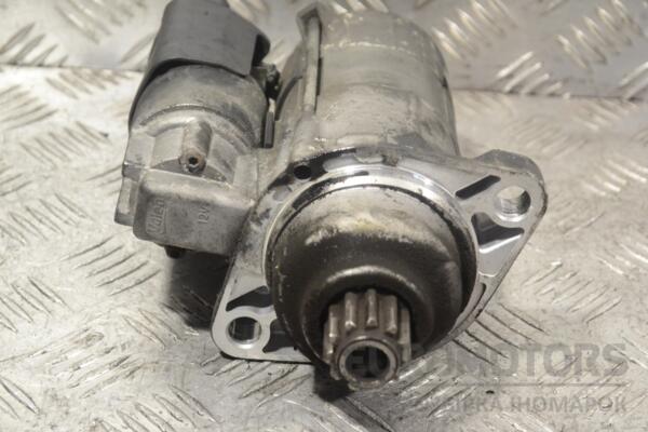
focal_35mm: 82
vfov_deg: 16.6
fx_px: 1485
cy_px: 216
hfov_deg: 24.6
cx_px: 324
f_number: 8
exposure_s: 1/250
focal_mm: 55
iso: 3200
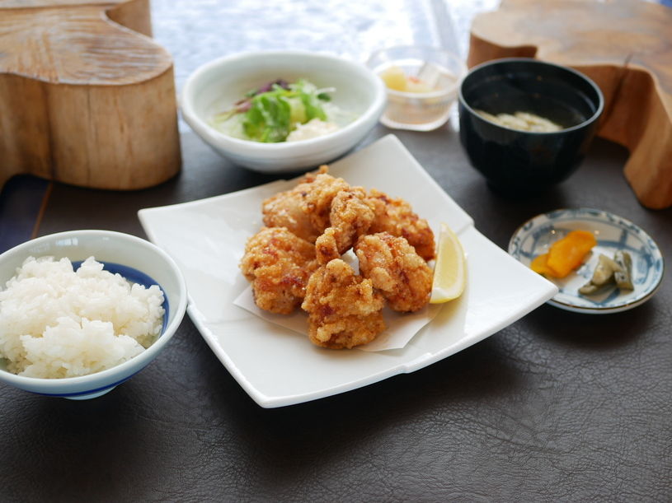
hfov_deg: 38.2
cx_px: 336
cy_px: 252
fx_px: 971
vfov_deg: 29.1
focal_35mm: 50
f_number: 2.5
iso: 200
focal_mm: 25
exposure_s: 1/200
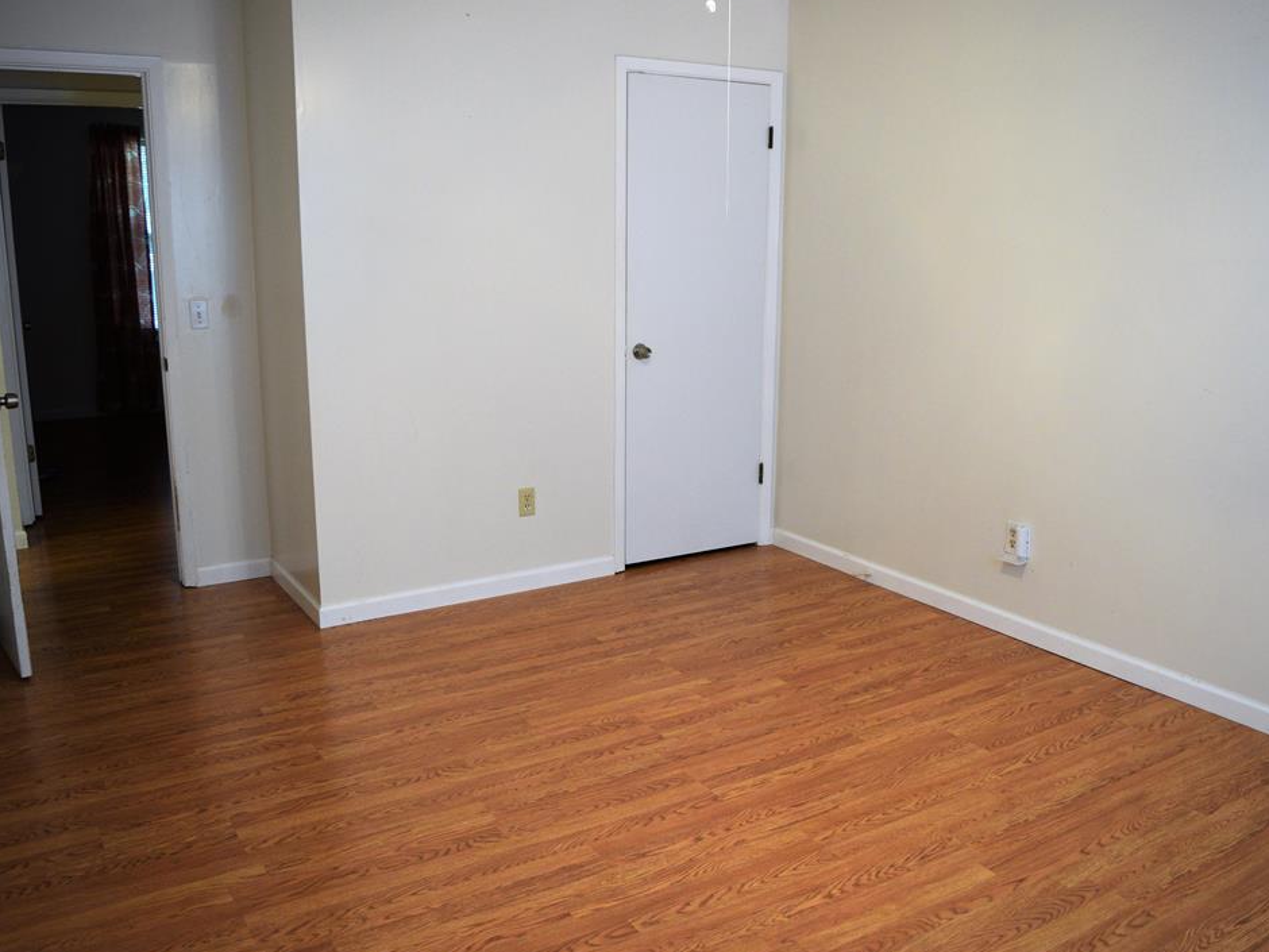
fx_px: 1100
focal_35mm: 30
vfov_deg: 46.8
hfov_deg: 59.9
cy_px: 467
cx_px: 688
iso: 400
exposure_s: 1/60
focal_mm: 18
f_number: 4
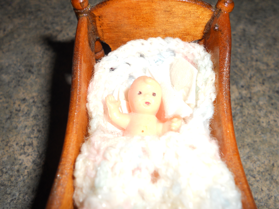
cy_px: 104
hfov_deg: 56.8
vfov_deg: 44.2
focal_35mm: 32
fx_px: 258
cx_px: 140
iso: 80
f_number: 8.8
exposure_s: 1/25
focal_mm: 5.8
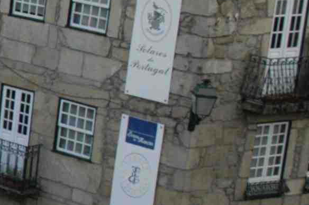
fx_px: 1458
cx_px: -453
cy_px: 115
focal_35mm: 170
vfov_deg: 8.1
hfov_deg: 10.3
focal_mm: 22
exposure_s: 1/125
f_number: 5.6
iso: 400
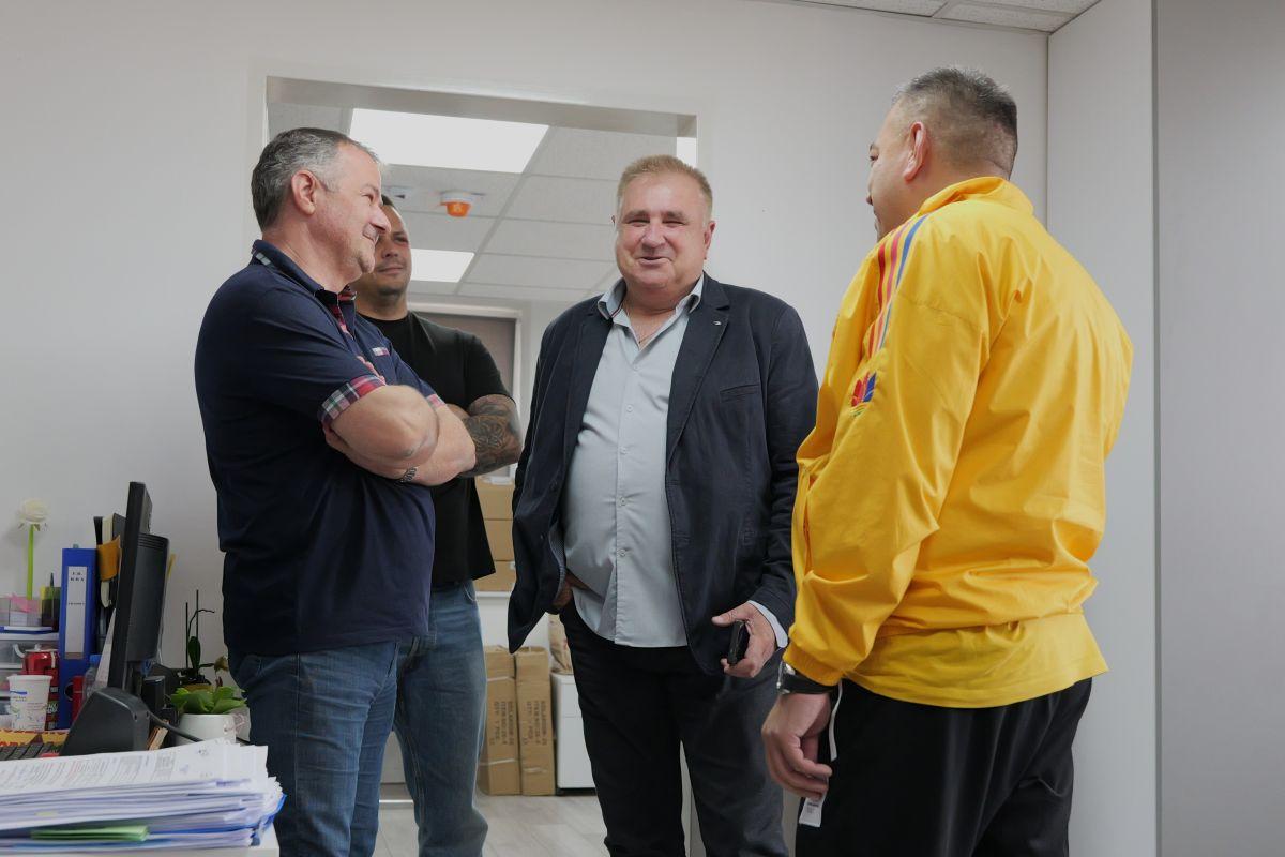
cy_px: 428
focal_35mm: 31
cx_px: 642
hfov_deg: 60.3
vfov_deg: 42.3
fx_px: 1106
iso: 6400
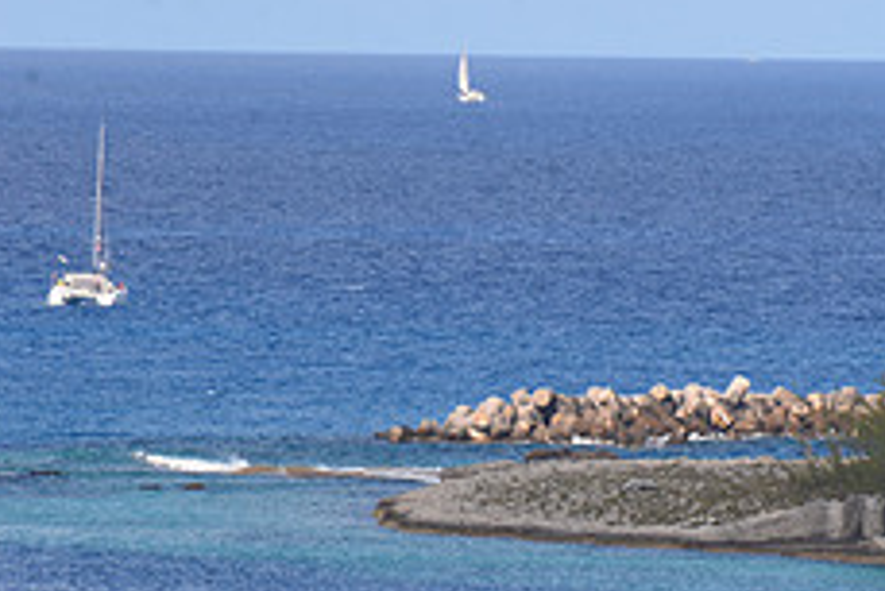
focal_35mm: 760
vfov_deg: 1.8
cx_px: 1098
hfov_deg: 2.7
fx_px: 18694
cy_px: 257
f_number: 11
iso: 100
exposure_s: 1/125
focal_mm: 300
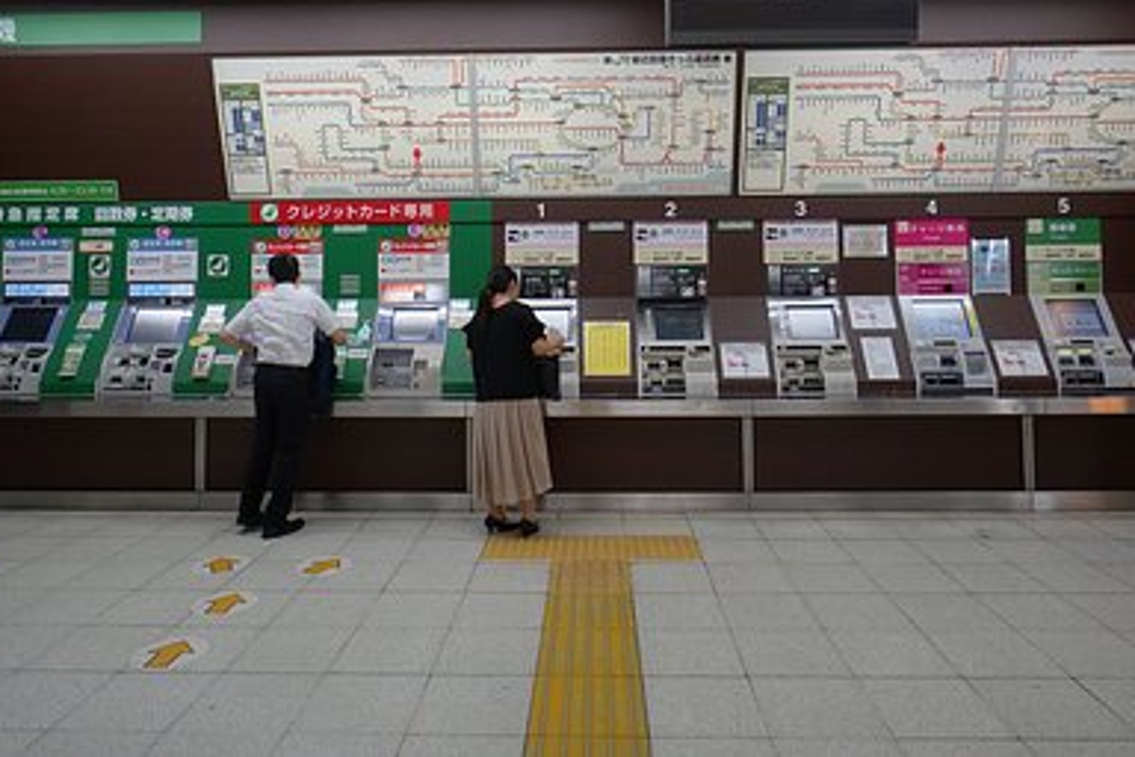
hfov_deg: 73.7
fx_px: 757
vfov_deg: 52.2
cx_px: 568
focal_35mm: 24
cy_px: 256
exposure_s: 1/125
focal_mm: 12
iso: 800
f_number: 6.3
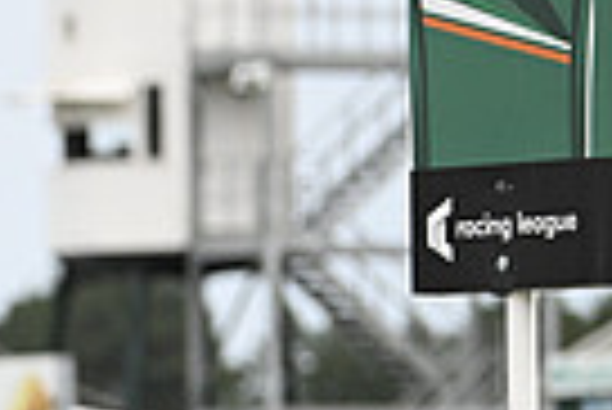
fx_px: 8730
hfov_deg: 4.0
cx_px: -590
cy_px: 723
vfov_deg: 2.7
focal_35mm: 513
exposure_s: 1/1000
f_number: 3.2
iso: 1250
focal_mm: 120
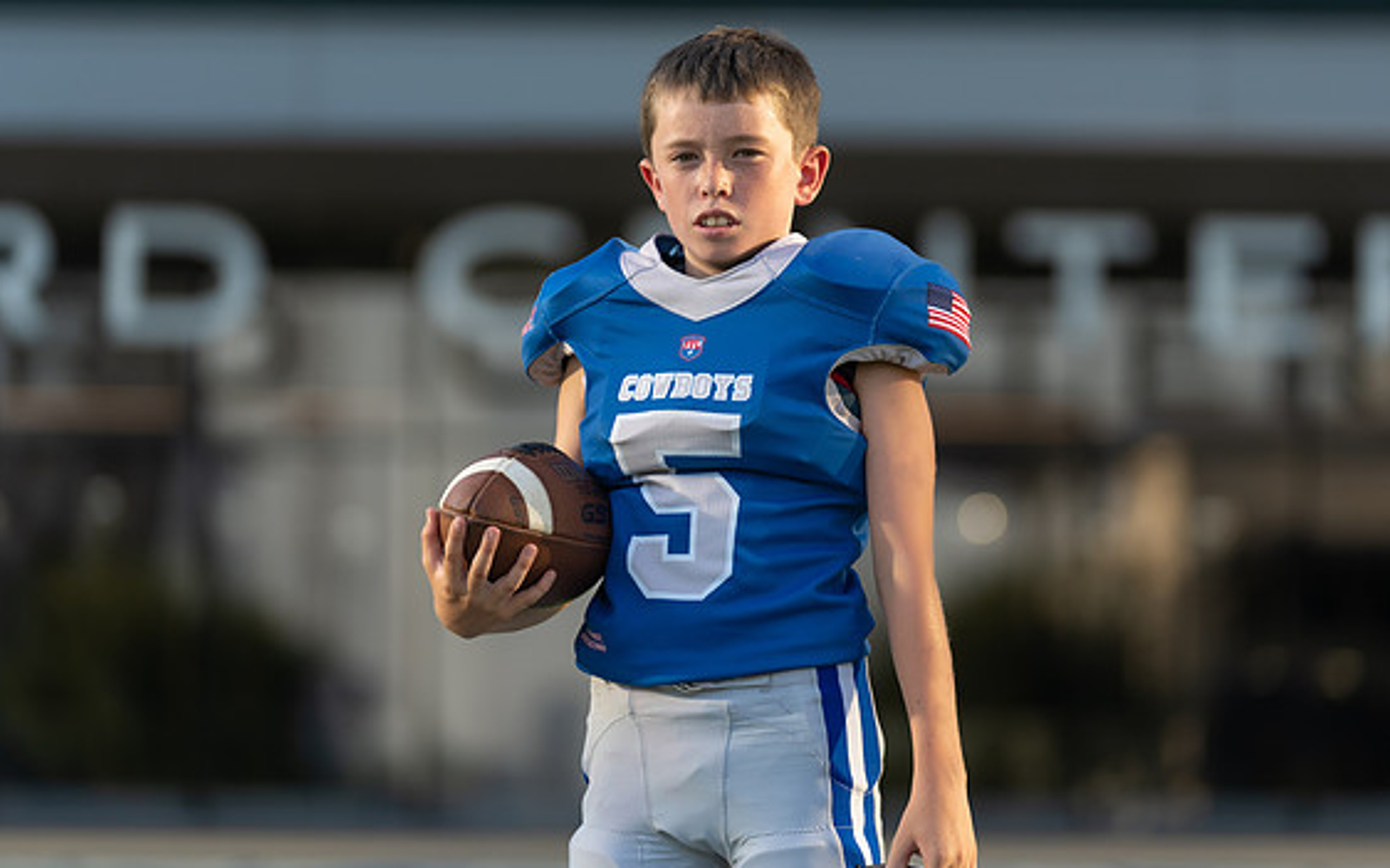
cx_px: 762
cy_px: 367
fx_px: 7386
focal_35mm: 195
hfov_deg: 10.8
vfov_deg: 6.7
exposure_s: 1/640
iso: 100
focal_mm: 152
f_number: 2.8
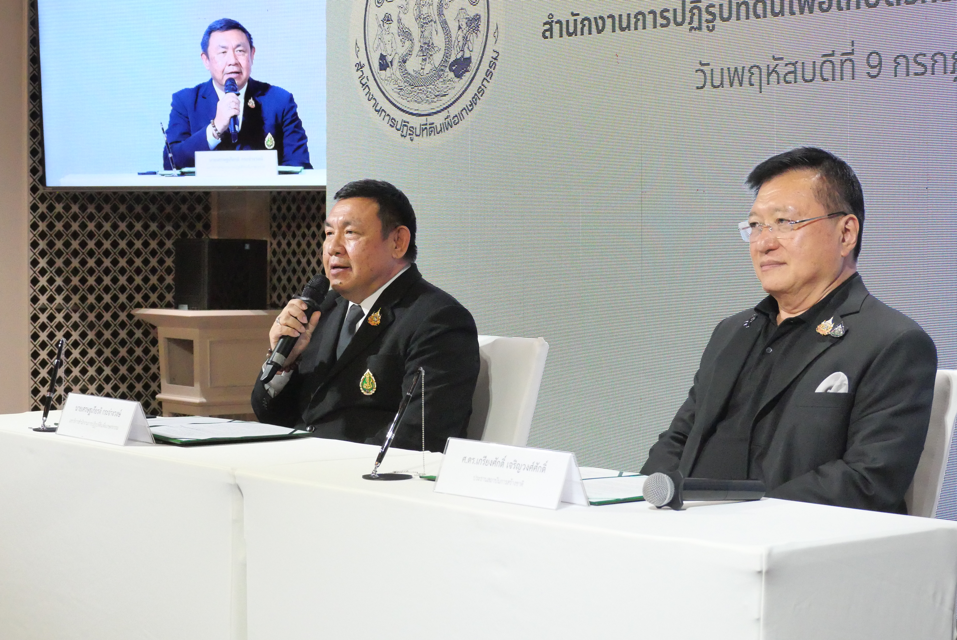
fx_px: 2208
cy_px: 320
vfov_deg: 16.5
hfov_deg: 24.5
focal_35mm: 83
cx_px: 478
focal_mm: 40
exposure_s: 1/320
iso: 6400
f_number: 5.6
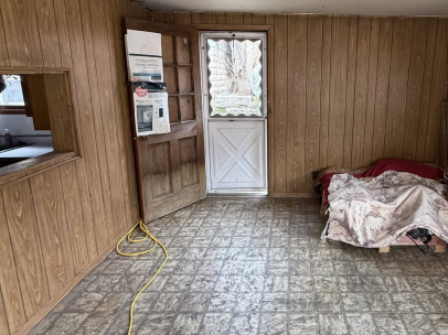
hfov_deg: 71.8
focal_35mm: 23
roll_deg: -0.9
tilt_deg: -9.6
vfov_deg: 58.3
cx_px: 298
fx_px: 297
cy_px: 132
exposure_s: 1/61
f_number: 2.2
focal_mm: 2.22
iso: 320
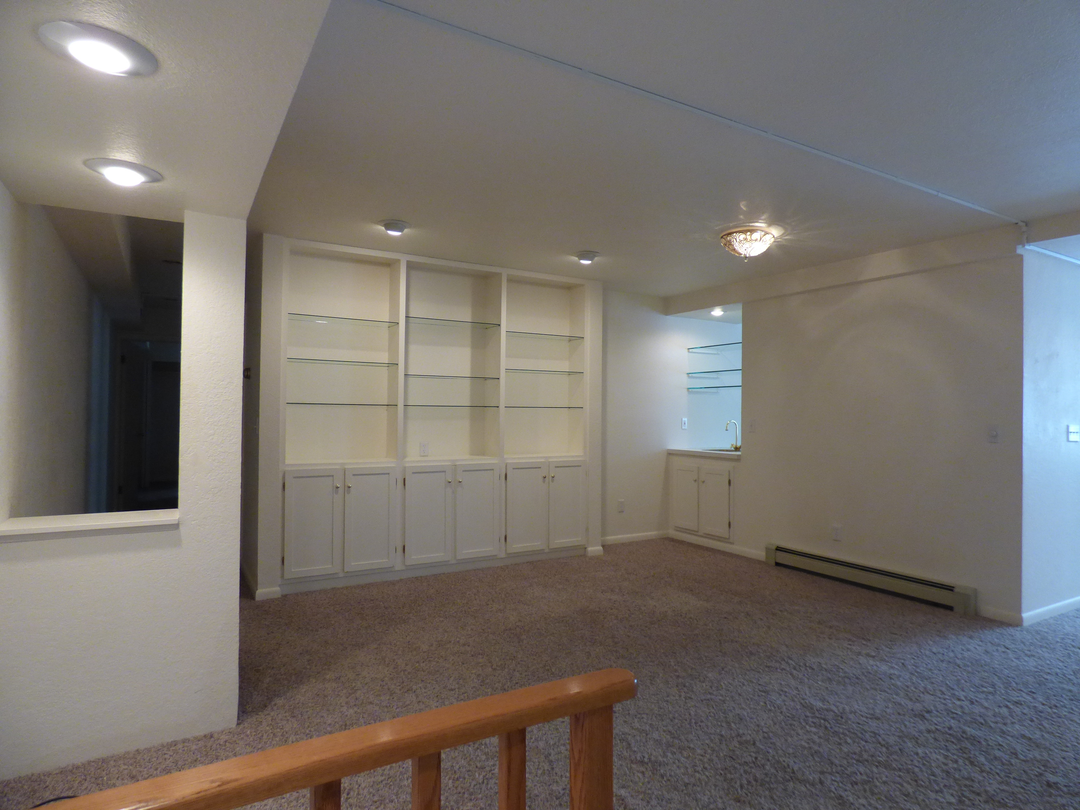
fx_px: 624
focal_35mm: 20
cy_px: 405
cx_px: 540
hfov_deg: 81.7
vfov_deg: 66.0
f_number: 2.8
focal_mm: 3.58
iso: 320
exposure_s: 1/60
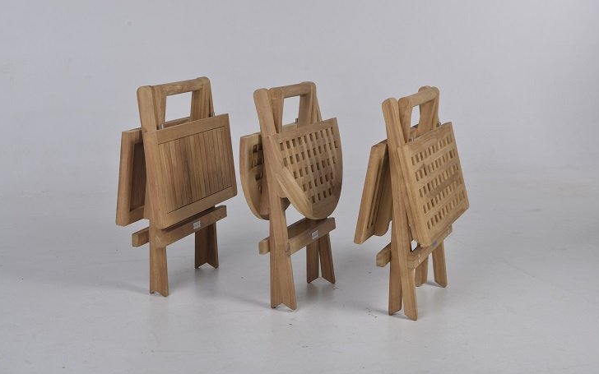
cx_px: 300
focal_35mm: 67
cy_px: 176
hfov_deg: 30.6
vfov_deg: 19.4
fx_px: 1094
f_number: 10
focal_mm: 65
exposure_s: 1/125
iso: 100
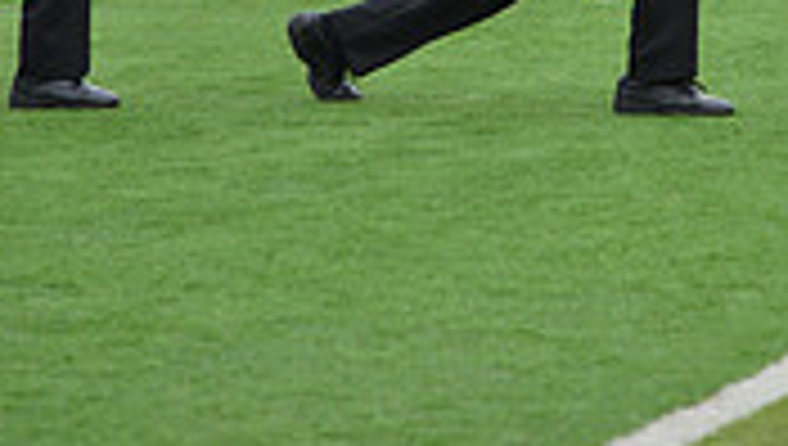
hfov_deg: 6.2
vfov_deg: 3.5
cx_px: 534
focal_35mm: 349
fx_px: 7302
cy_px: -441
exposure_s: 1/1250
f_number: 5.6
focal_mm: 130
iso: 400
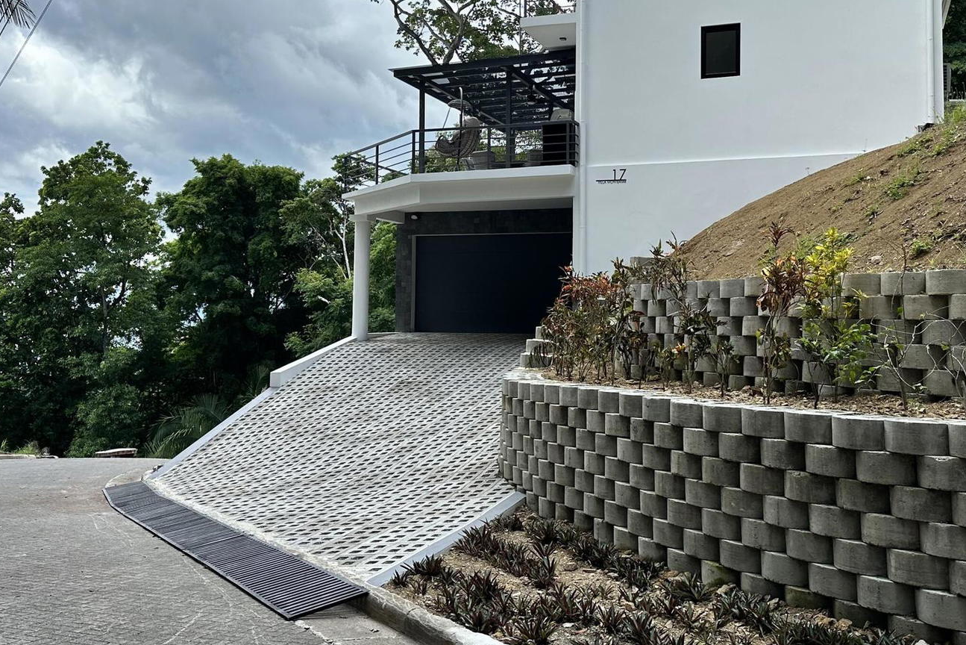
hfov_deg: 51.8
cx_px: 527
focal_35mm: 37
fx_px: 993
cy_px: 238
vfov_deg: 35.7
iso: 80
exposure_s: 1/2809
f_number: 1.78
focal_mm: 6.86
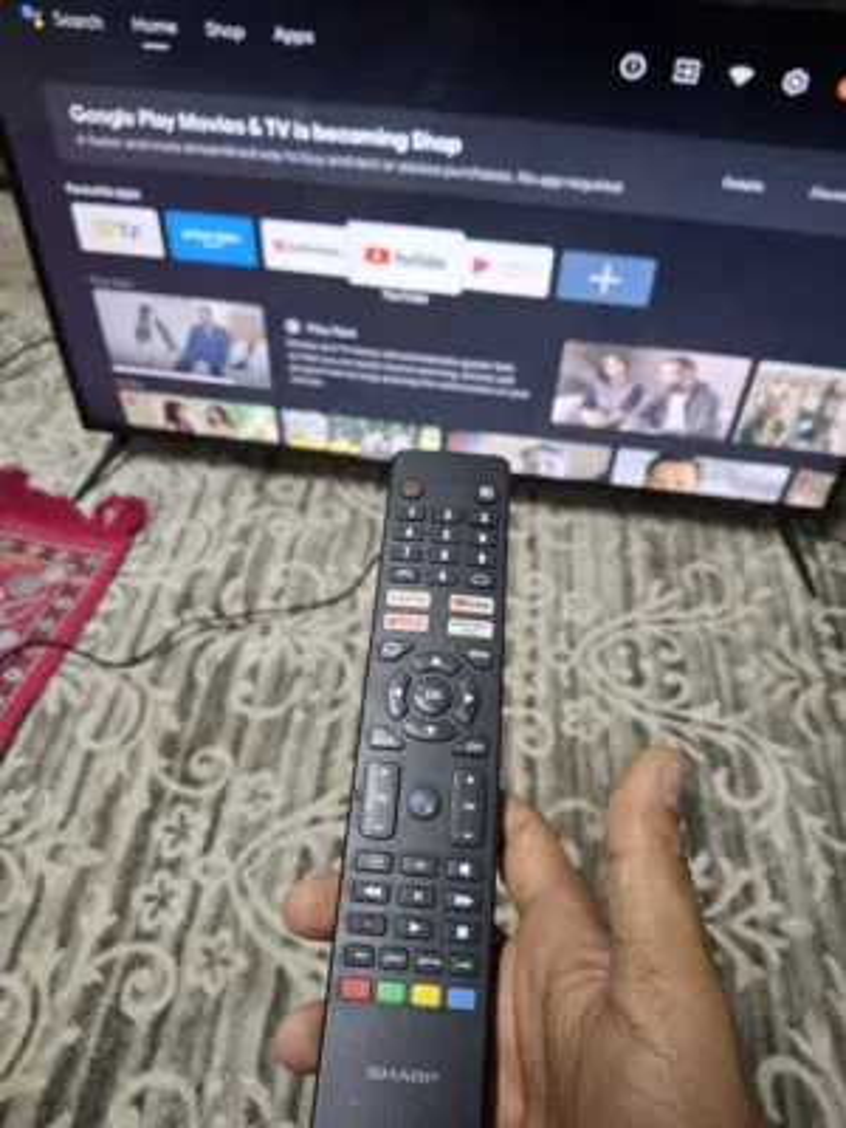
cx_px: 423
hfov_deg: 54.9
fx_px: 815
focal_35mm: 25
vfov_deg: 69.4
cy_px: 564
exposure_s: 1/50
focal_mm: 4.69
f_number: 1.8
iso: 250
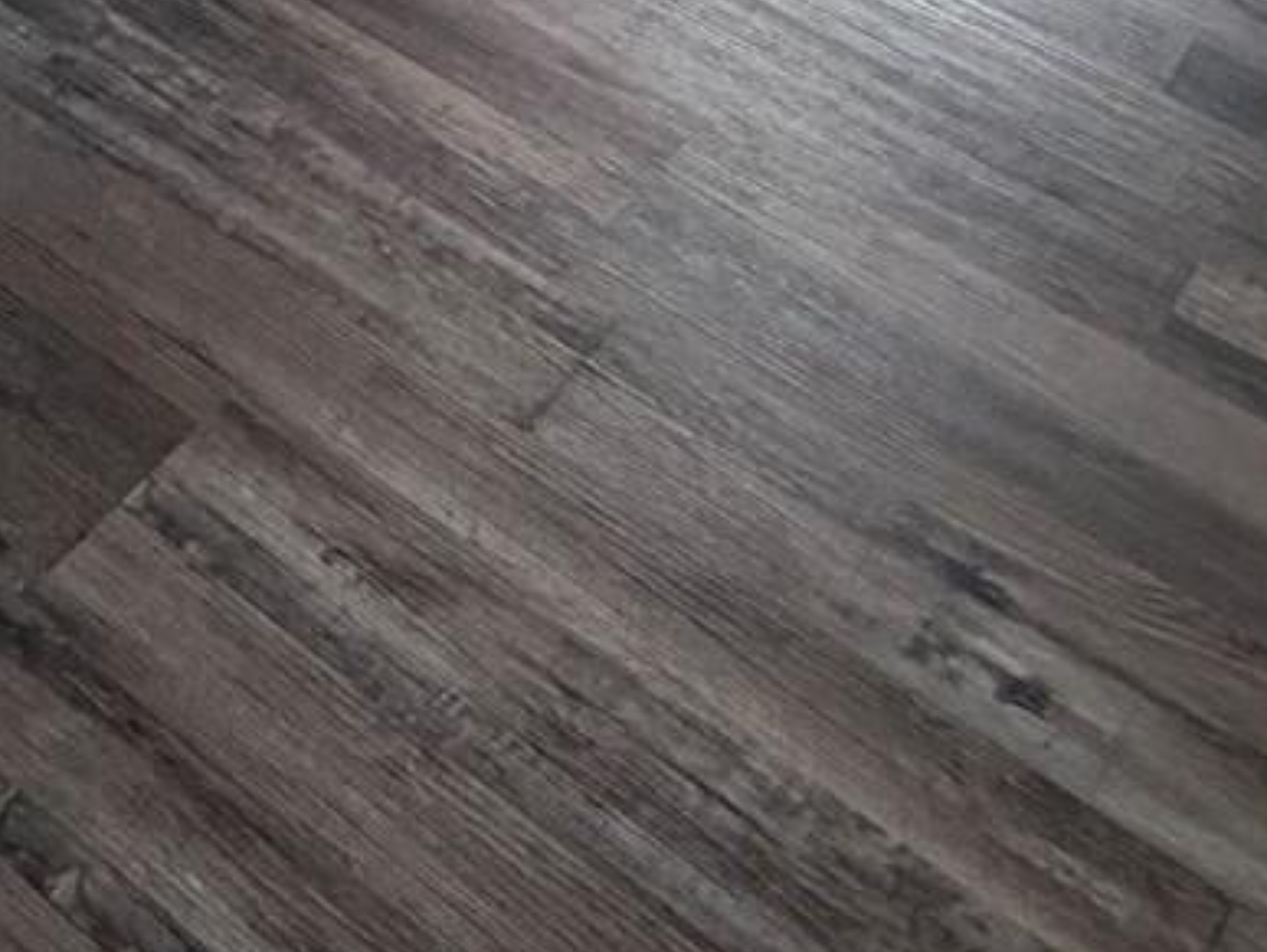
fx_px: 2711
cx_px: -422
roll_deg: +0.2
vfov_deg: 14.8
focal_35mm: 74
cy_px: -1152
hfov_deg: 23.1
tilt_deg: -15.3
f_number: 2.2
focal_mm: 2.22
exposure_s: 1/120
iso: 125
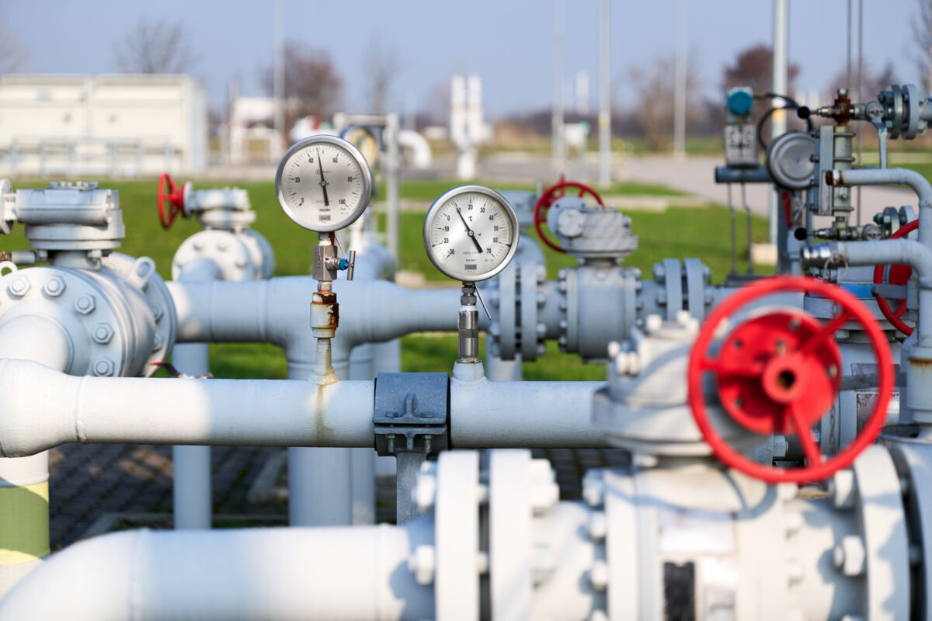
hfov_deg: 28.8
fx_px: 1812
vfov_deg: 19.5
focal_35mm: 70
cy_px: 310
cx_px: 466
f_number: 2.8
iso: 64
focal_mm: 70
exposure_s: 1/1600
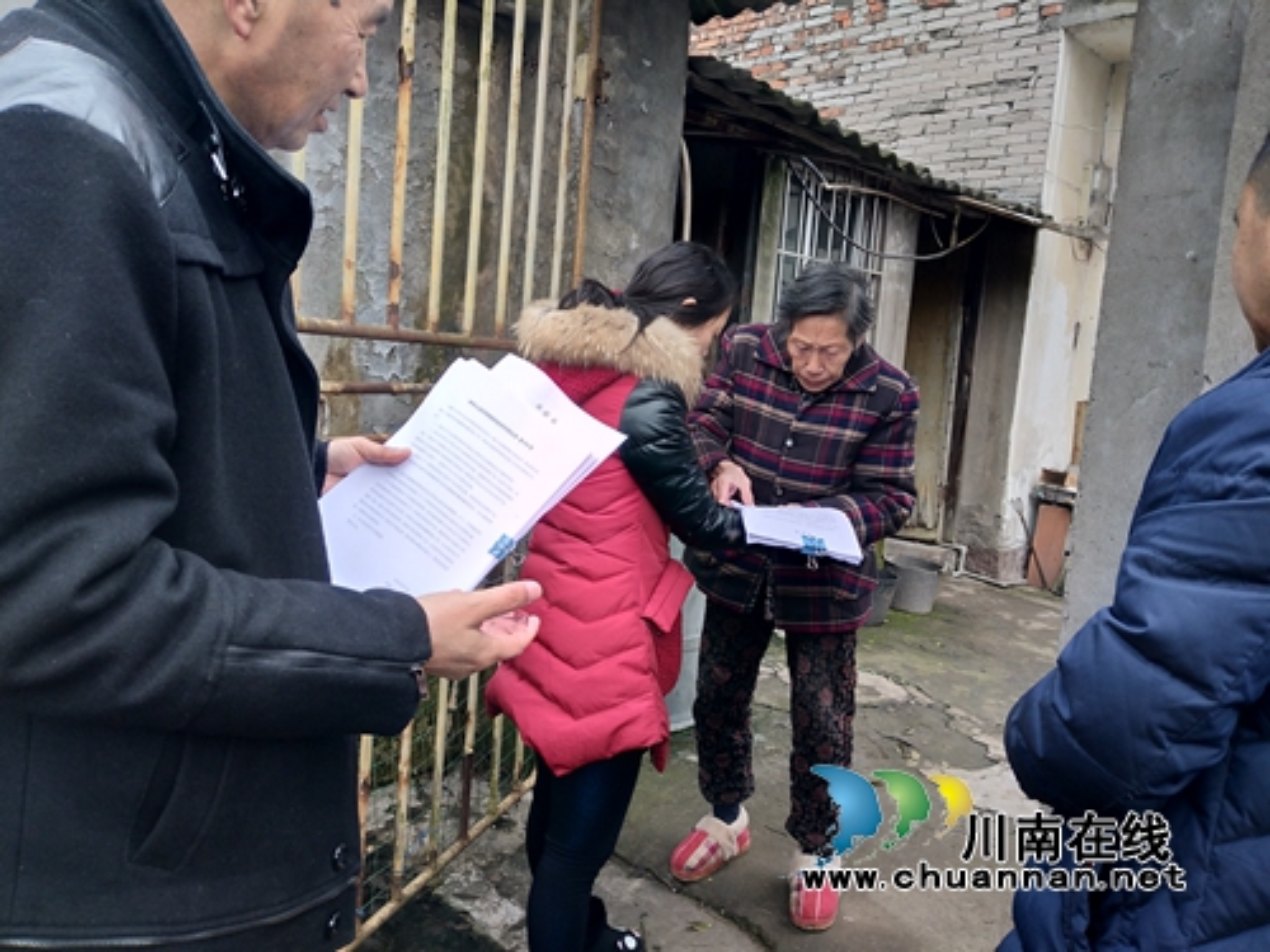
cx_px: 635
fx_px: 954
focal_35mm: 26
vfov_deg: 53.1
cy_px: 476
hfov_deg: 67.3
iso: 50
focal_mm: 3.88
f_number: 2
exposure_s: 1/248
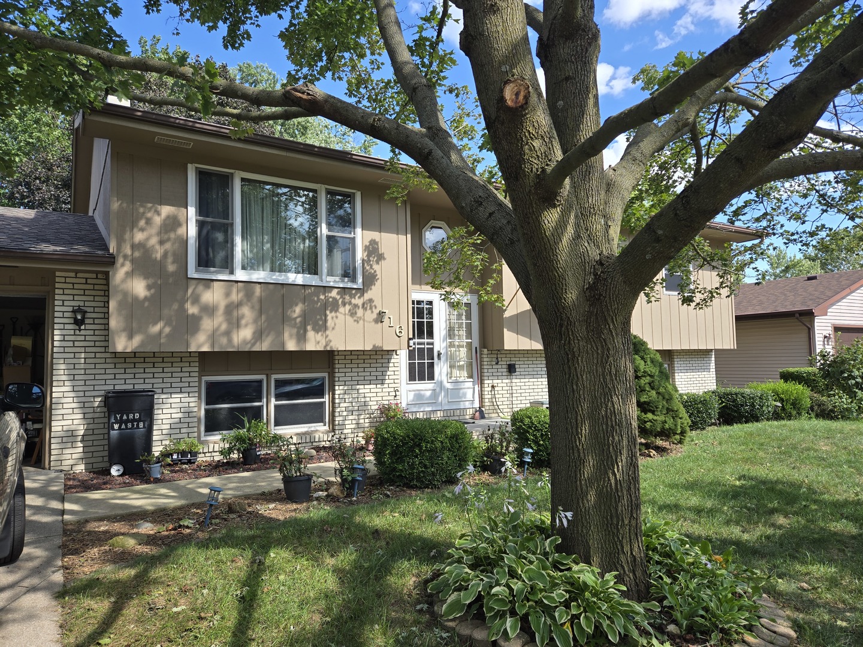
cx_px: 432
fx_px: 573
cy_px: 324
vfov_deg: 58.9
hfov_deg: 73.9
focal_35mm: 23
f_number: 1.8
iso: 25
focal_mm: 5.4
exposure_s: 1/556
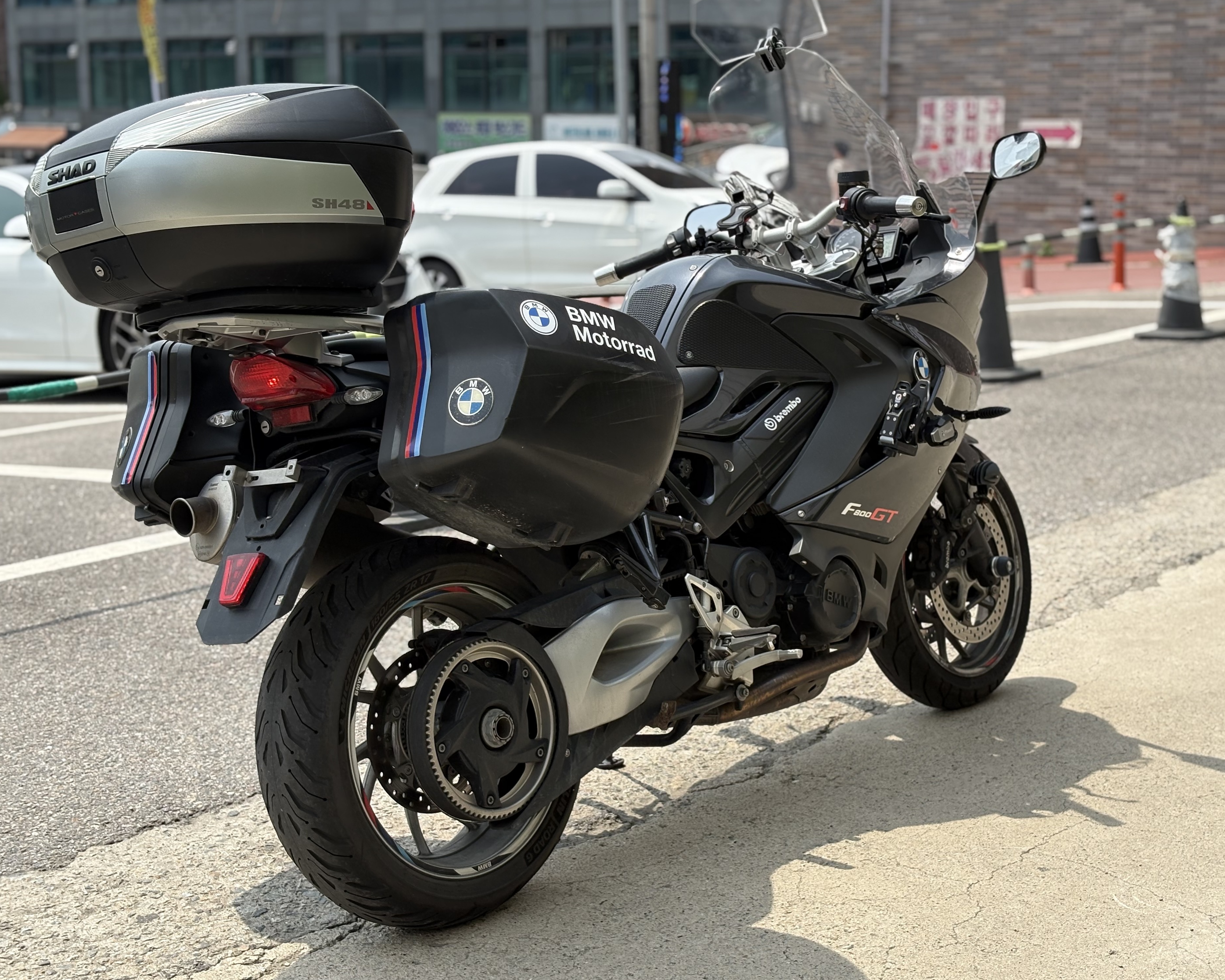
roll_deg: +1.0
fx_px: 1994
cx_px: 655
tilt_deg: -10.0
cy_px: 494
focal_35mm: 55
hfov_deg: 34.1
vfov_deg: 27.6
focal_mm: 5.96
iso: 50
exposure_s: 1/2747
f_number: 1.6
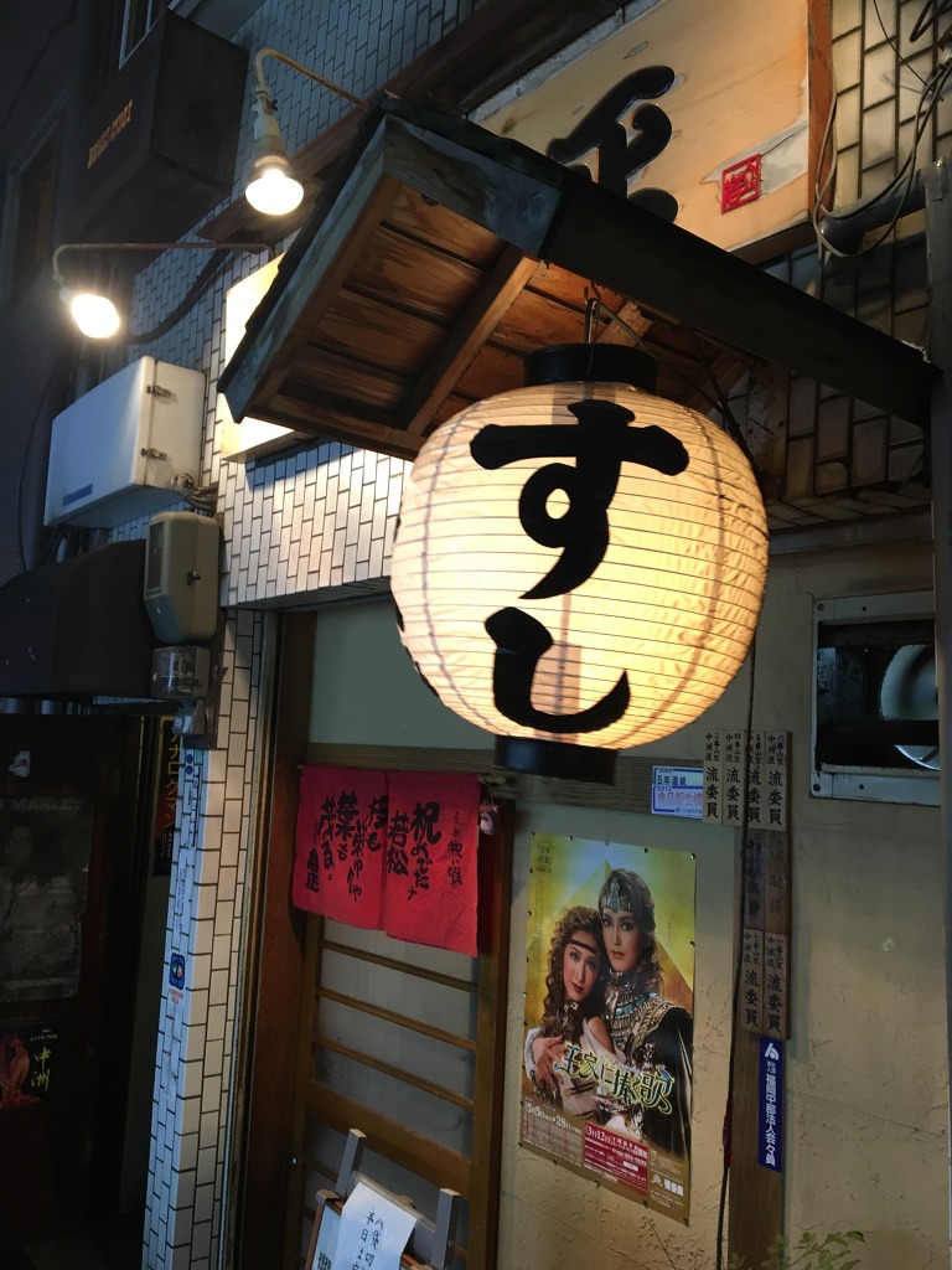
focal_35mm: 29
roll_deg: +0.0
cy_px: 635
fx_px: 1063
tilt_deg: +6.9
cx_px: 476
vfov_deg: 61.7
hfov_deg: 48.2
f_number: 2.2
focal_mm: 4.15
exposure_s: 1/30
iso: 80
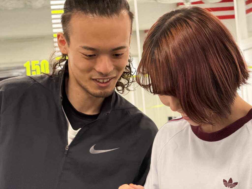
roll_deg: +3.5
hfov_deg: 16.4
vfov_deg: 12.3
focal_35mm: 120
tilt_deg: +5.0
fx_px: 874
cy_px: 94
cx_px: 126
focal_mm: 15.66
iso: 500
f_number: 2.8
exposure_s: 1/100
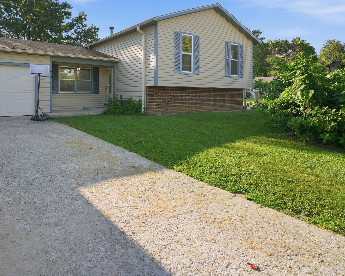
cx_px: 99
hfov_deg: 73.7
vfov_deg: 63.9
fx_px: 214
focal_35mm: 21
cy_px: 92
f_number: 4.5
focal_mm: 14
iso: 100
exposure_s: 1/320
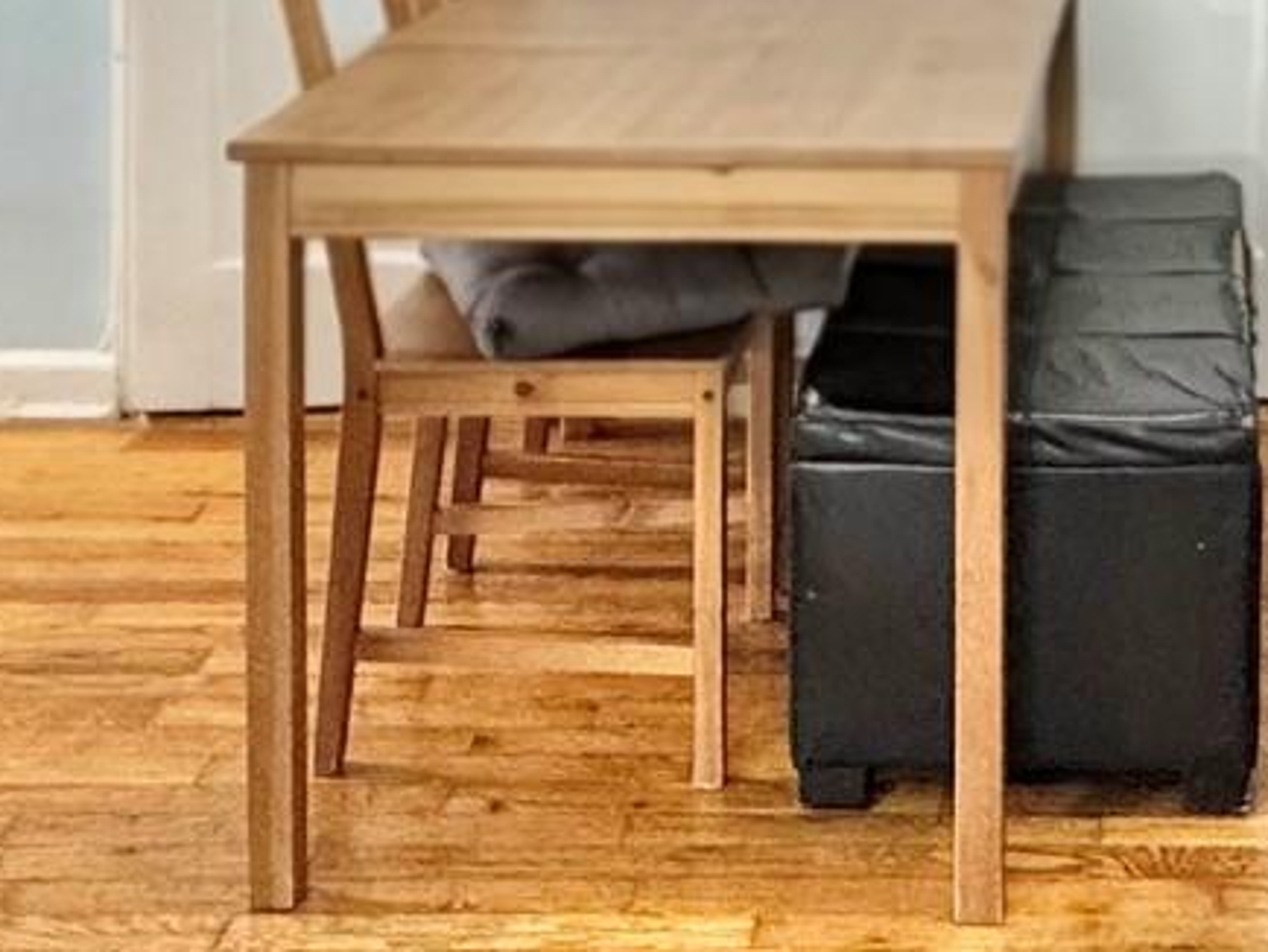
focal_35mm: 66
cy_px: -517
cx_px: 1148
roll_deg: +0.0
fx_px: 2419
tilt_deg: +0.1
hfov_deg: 28.2
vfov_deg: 19.2
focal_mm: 2.22
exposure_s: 1/60.2
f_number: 2.2
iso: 250
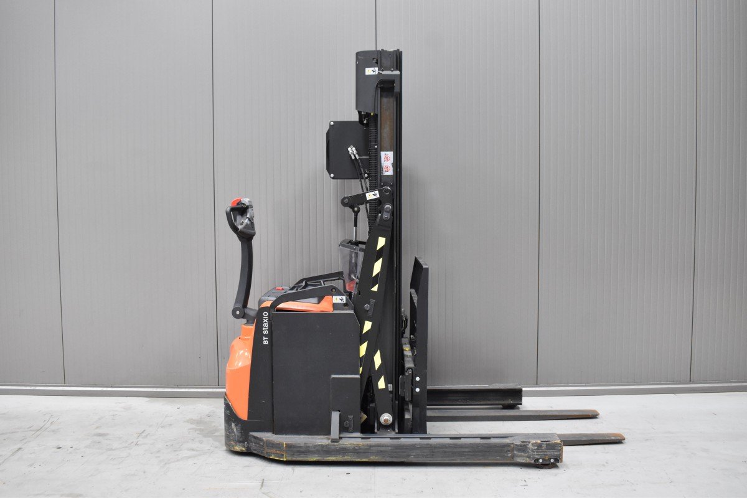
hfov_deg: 61.9
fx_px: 622
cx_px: 374
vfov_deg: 43.6
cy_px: 249
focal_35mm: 30
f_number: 5
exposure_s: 1/30
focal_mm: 20
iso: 1600
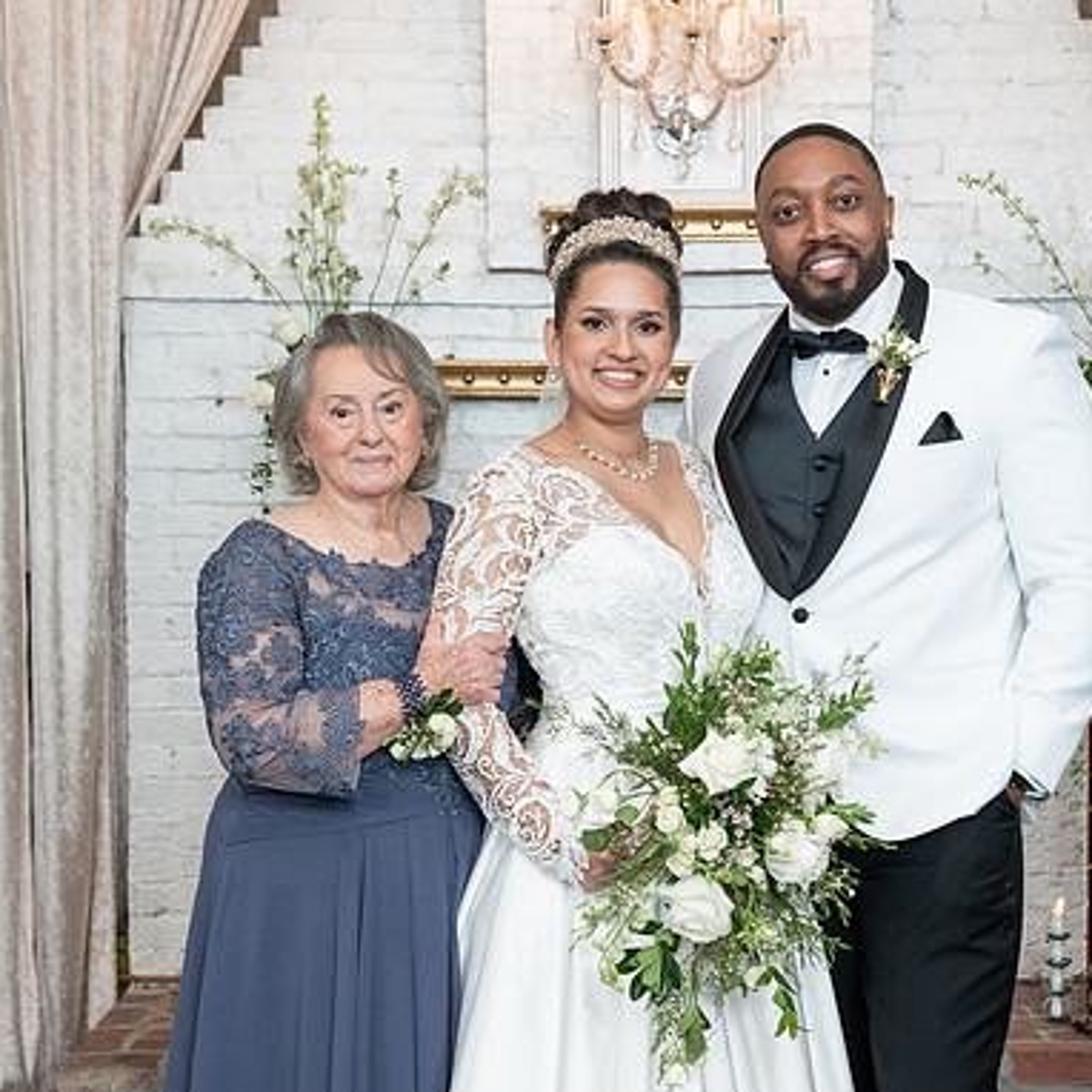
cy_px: 567
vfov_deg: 26.1
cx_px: 595
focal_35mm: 66
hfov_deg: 26.1
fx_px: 2356
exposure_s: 1/200
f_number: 4.5
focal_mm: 49
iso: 2000
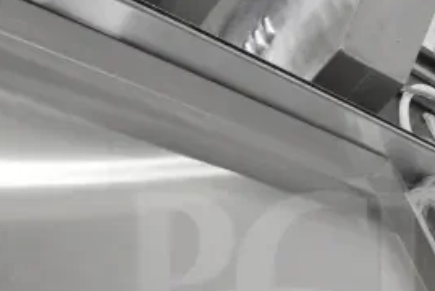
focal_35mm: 68
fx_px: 823
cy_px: 321
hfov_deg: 29.5
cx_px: 275
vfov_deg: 19.2
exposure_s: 1/250
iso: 6400
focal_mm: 20
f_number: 8
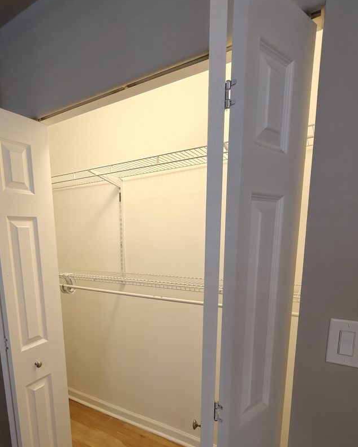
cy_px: 283
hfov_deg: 67.2
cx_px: 138
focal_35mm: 20
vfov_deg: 78.7
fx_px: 265
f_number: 2
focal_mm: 2.3
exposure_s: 1/120
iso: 800
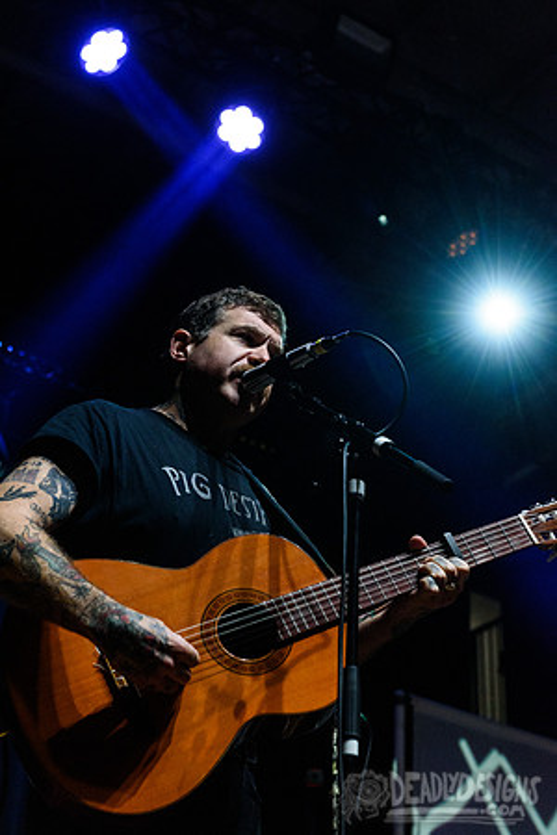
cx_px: 278
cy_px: 418
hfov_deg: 21.9
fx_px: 1439
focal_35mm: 62
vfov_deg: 32.4
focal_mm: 62
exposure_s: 1/125
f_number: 4
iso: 6400
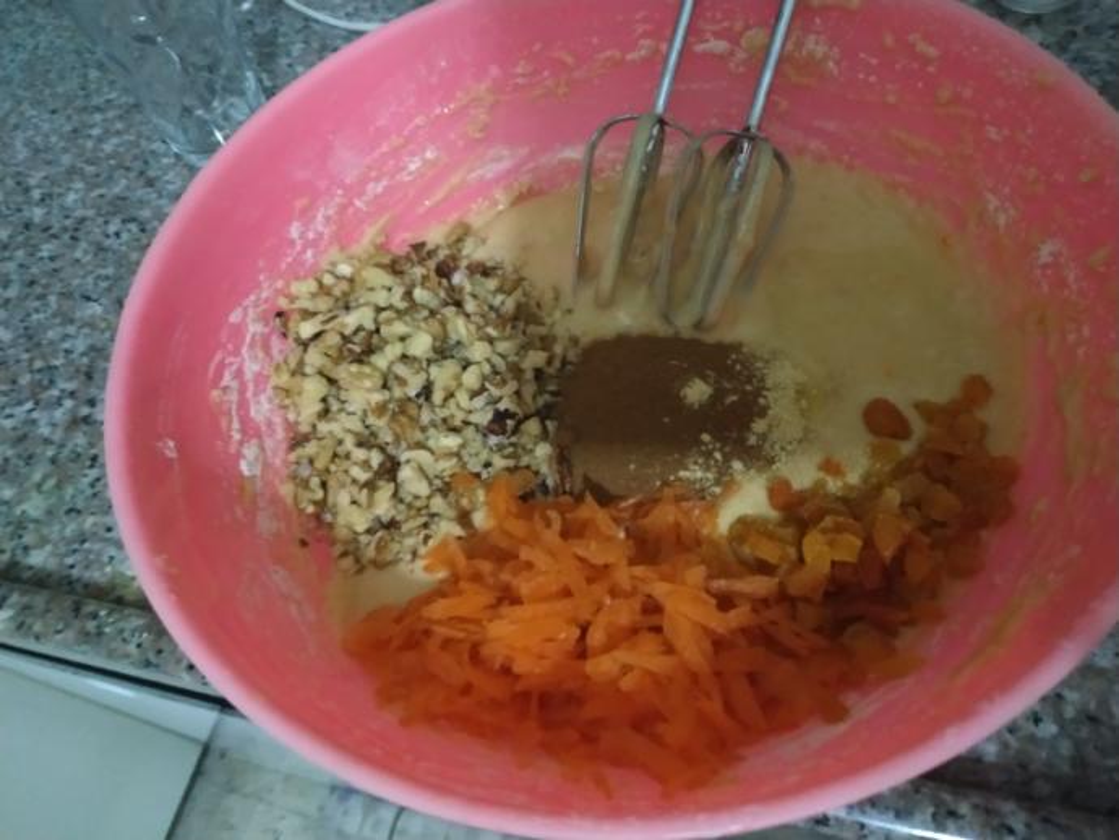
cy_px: 420
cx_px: 560
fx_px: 776
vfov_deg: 56.8
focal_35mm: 24
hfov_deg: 71.6
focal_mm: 3.94
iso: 2000
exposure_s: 1/13
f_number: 1.9
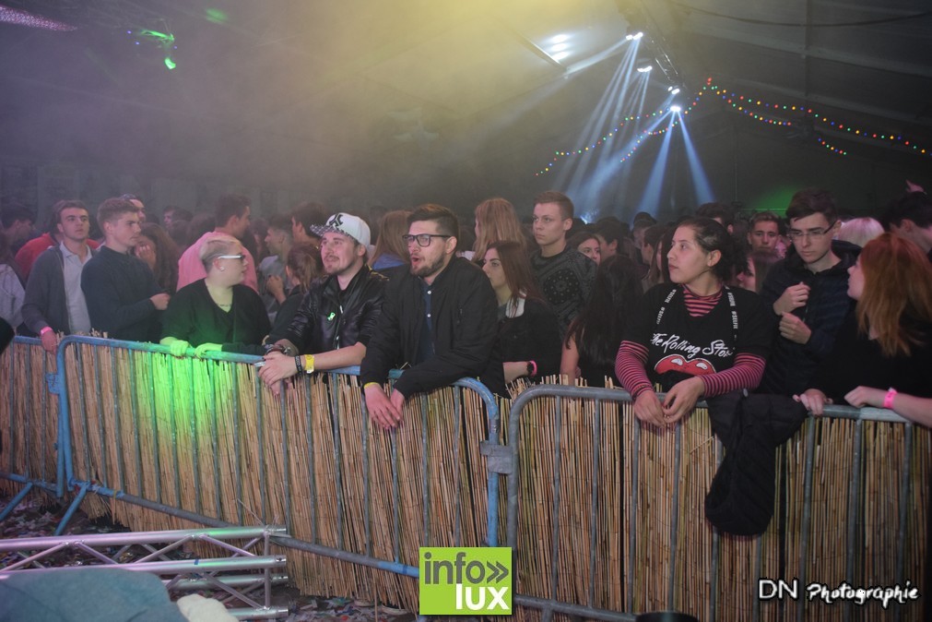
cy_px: 311
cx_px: 466
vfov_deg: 45.7
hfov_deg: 64.6
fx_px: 738
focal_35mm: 28
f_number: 3.5
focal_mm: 19
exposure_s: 1/50
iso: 1600
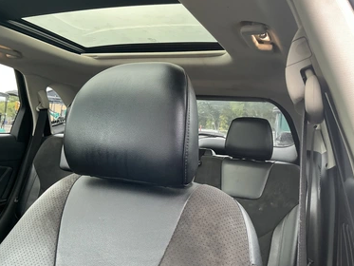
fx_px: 307
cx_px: 184
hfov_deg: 59.9
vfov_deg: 46.8
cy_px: 126
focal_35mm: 30
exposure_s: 1/60
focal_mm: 3
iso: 64
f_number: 1.8
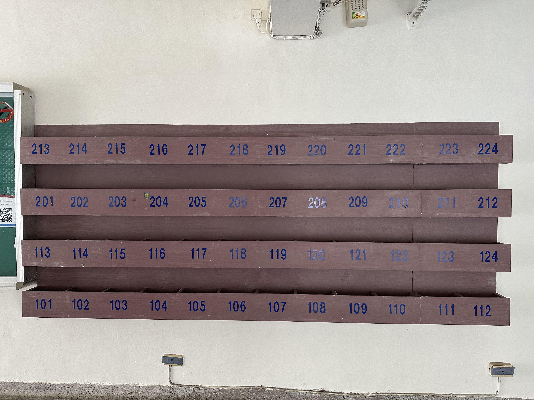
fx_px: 370
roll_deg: +0.1
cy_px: 200
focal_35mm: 24
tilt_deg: -2.0
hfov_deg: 71.6
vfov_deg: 56.8
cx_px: 267
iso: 250
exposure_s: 1/68
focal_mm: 6.86
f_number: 1.78
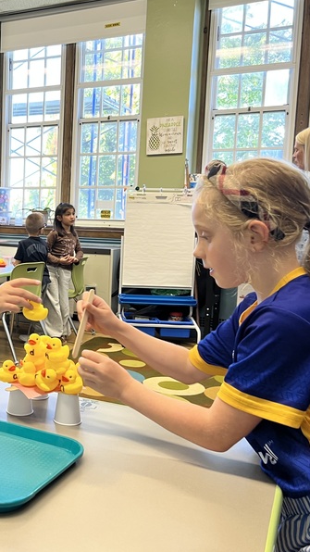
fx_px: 556
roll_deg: -0.7
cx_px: 15
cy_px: 277
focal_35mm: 38
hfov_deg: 29.5
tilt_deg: -5.7
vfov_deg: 52.8
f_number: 1.5
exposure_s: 1/60
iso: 80
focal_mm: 5.7
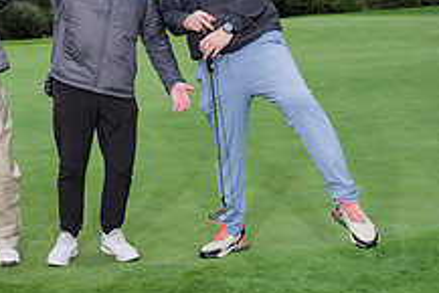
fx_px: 781
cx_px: 36
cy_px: 50
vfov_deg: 21.0
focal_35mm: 64
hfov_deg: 29.9
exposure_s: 1/400
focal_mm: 24
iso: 320
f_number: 5
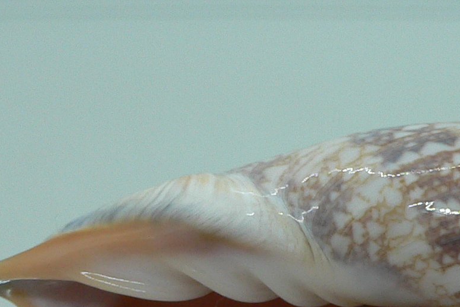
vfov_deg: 14.1
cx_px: 380
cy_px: 327
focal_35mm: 95
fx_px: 1214
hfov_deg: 21.1
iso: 100
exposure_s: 1/60
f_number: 2.8
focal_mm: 4.6
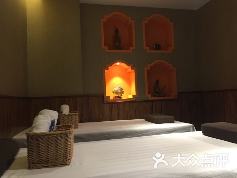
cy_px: 89
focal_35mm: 29
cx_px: 118
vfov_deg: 48.2
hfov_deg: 61.7
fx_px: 199
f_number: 2.2
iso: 250
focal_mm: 4.15
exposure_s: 1/33
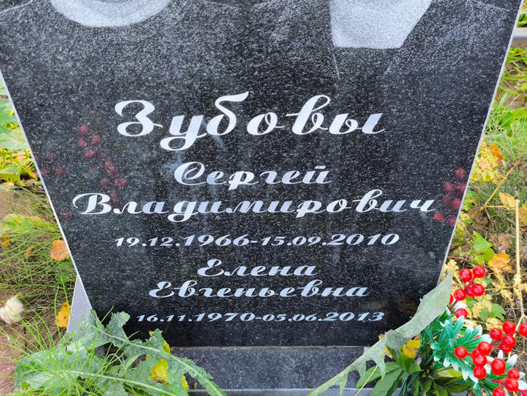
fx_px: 762
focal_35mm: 50
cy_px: 198
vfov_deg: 29.1
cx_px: 264
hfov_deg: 38.2
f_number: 1.7
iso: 80
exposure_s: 1/50
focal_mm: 4.71
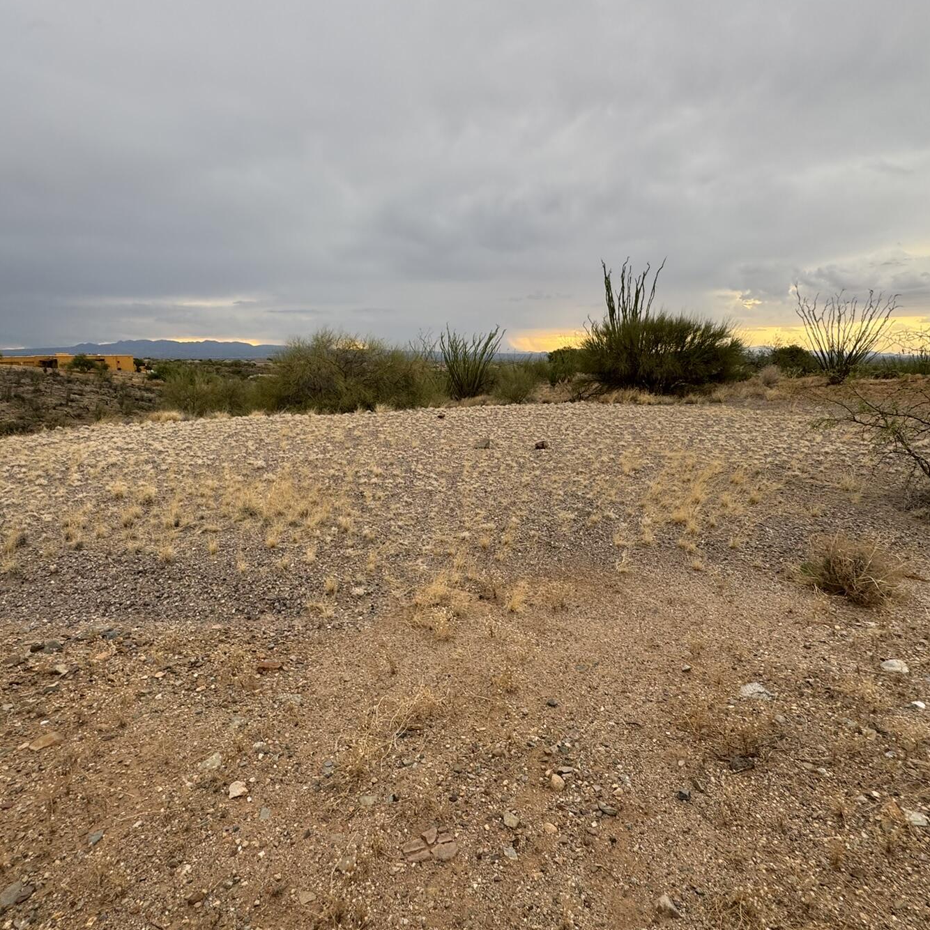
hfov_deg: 77.7
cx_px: 457
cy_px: 462
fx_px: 578
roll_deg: +0.2
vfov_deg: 77.7
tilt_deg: -11.0
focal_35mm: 19
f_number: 2.2
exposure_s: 1/99
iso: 50
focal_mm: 2.22
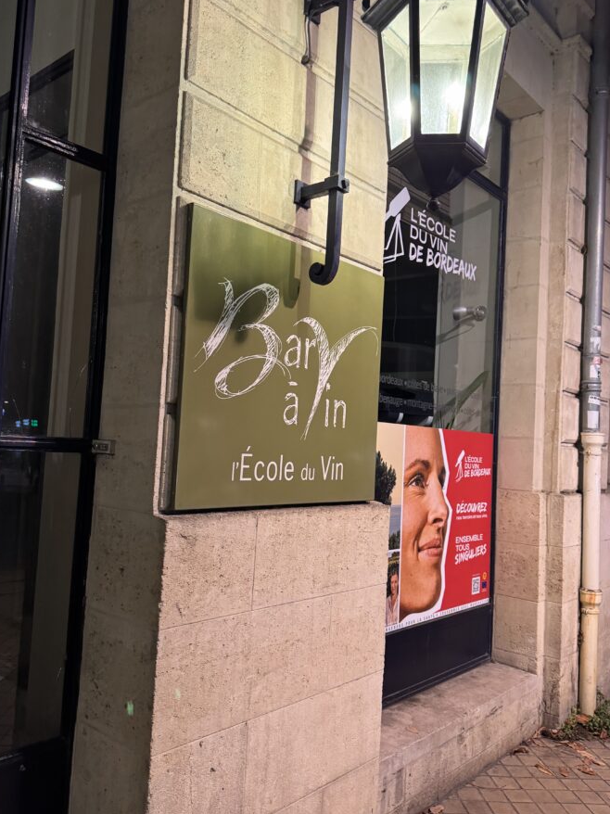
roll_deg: -2.8
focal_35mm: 28
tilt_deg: +4.6
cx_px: 299
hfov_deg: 49.7
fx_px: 658
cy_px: 401
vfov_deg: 63.5
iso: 320
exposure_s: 1/50
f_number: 1.78
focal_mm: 6.76
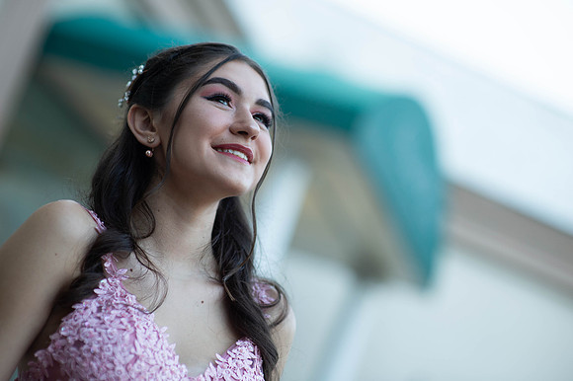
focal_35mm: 85
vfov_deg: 16.1
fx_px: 1352
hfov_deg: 23.9
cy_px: 190
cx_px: 286
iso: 250
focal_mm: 85
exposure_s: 1/640
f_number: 2
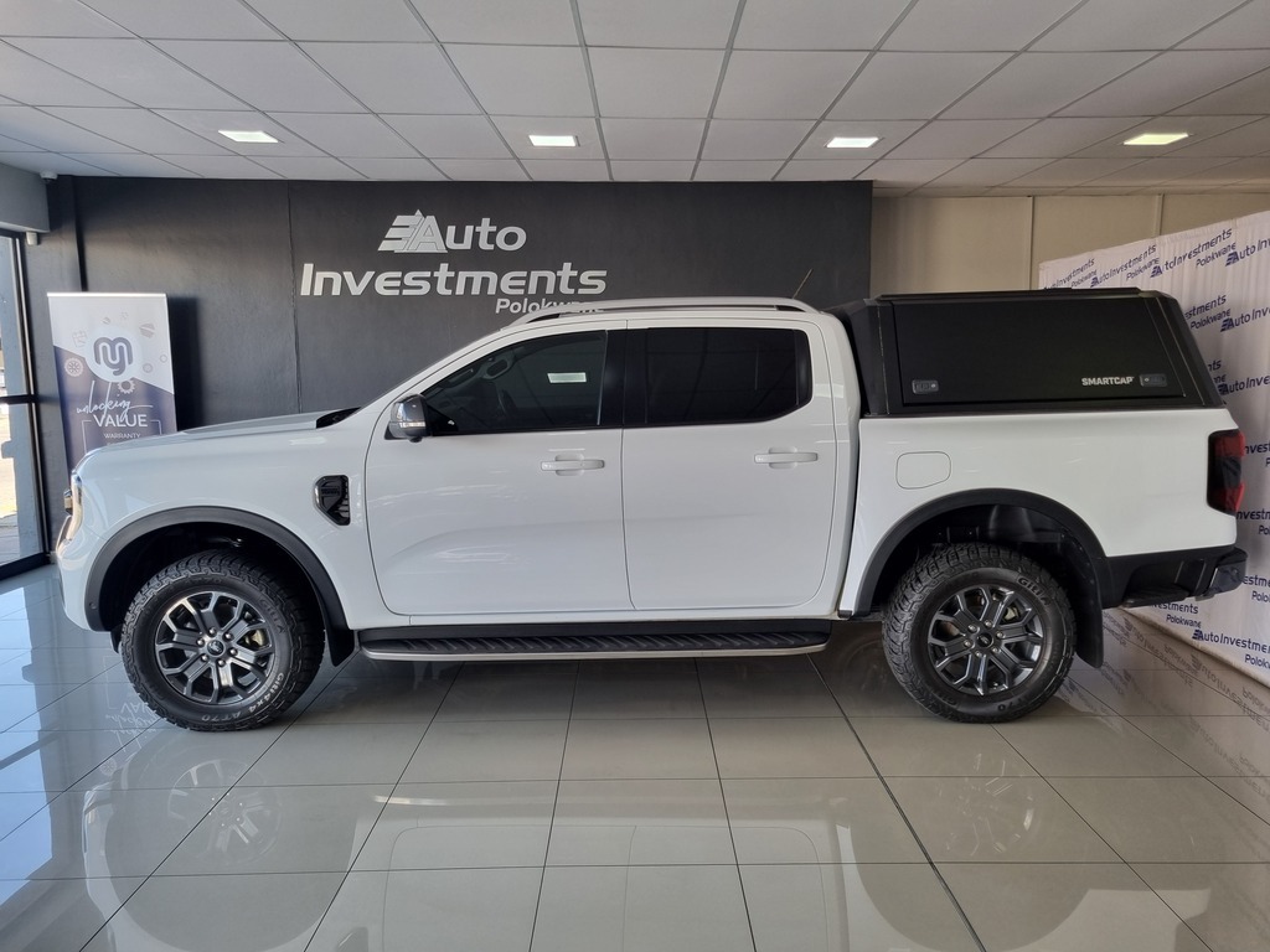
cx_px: 635
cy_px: 476
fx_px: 954
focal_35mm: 26
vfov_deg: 53.1
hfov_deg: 67.3
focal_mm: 5.4
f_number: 1.8
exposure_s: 1/100
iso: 50
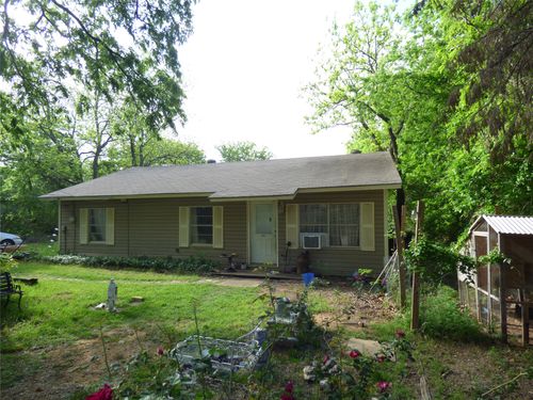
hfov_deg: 81.7
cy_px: 200
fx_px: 308
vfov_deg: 66.0
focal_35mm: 20
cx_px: 266
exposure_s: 1/400
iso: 100
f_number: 2.8
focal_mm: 3.59
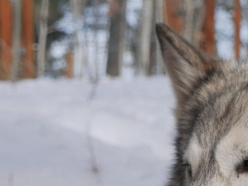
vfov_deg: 4.4
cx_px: 524
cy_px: 161
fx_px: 2414
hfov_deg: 5.7
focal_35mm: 337
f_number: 4.5
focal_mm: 35
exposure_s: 1/1000
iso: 200
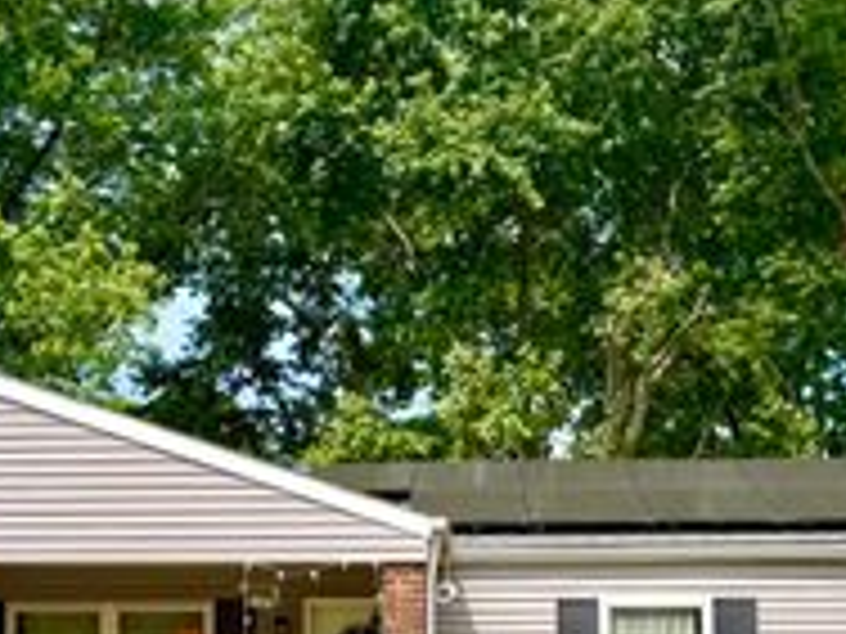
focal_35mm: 64
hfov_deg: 30.2
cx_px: 338
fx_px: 1564
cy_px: 551
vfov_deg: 22.5
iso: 80
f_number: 1.78
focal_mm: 6.76
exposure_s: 1/2907
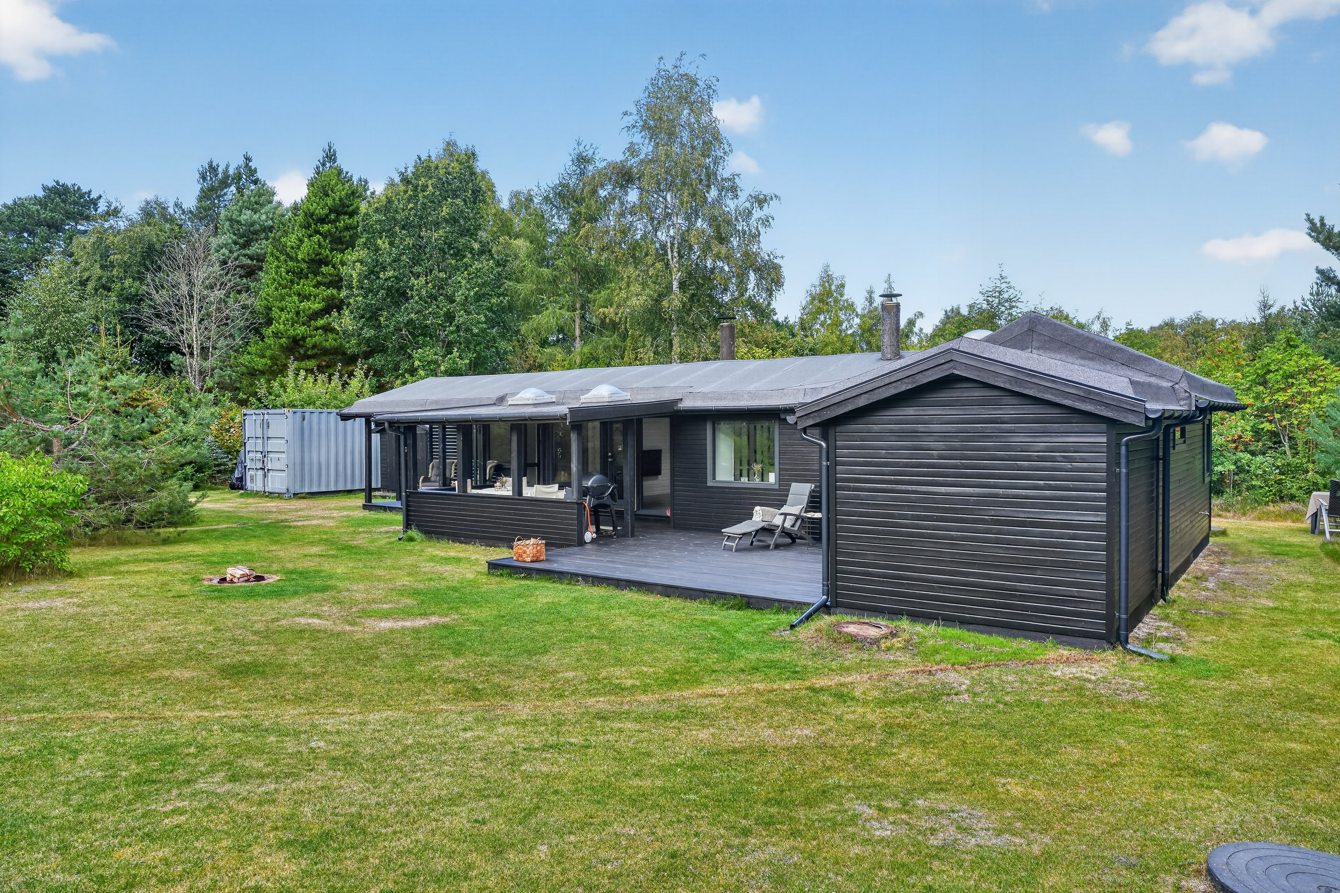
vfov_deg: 53.1
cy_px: 446
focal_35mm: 24
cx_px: 670
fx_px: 893
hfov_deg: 73.8
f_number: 8
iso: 640
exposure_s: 1/100
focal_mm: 24
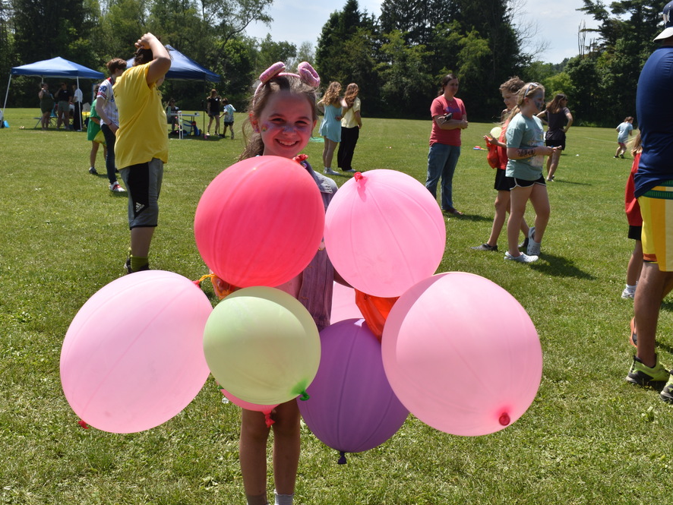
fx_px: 778
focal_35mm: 40
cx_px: 309
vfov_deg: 36.0
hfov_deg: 46.7
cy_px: 258
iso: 100
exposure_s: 1/160
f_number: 14
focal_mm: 24
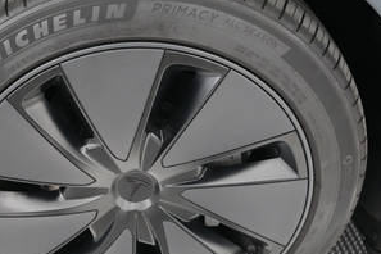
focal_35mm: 56
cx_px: 110
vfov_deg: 24.1
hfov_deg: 35.1
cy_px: 157
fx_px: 593
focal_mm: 26
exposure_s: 1/250
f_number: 2.8
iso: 10000
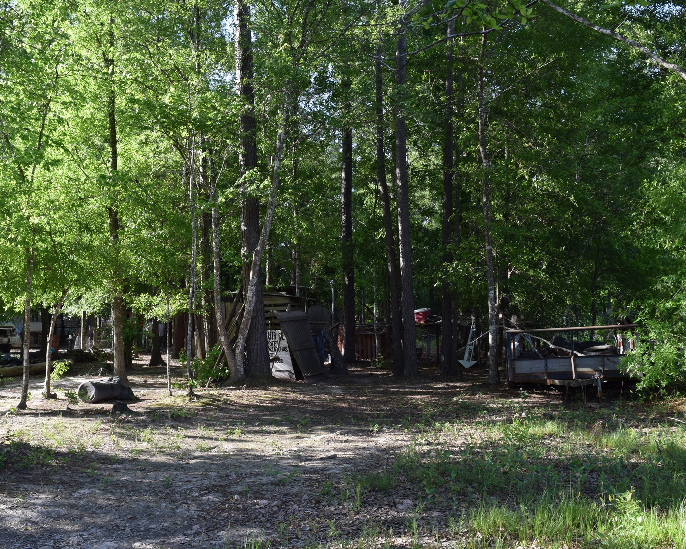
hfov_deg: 47.9
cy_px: 272
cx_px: 321
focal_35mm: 38
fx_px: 772
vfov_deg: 39.2
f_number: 7.1
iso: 400
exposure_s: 1/200
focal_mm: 22
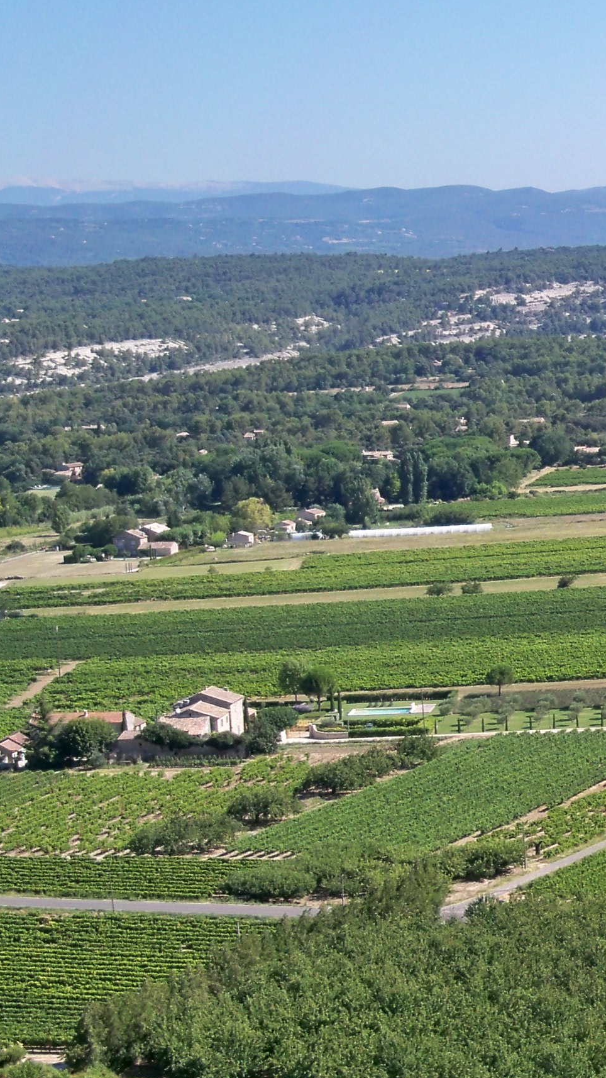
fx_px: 2543
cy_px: 549
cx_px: 1033
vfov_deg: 23.9
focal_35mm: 89
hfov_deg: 12.6
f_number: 3.5
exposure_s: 1/400
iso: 80
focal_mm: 6.2
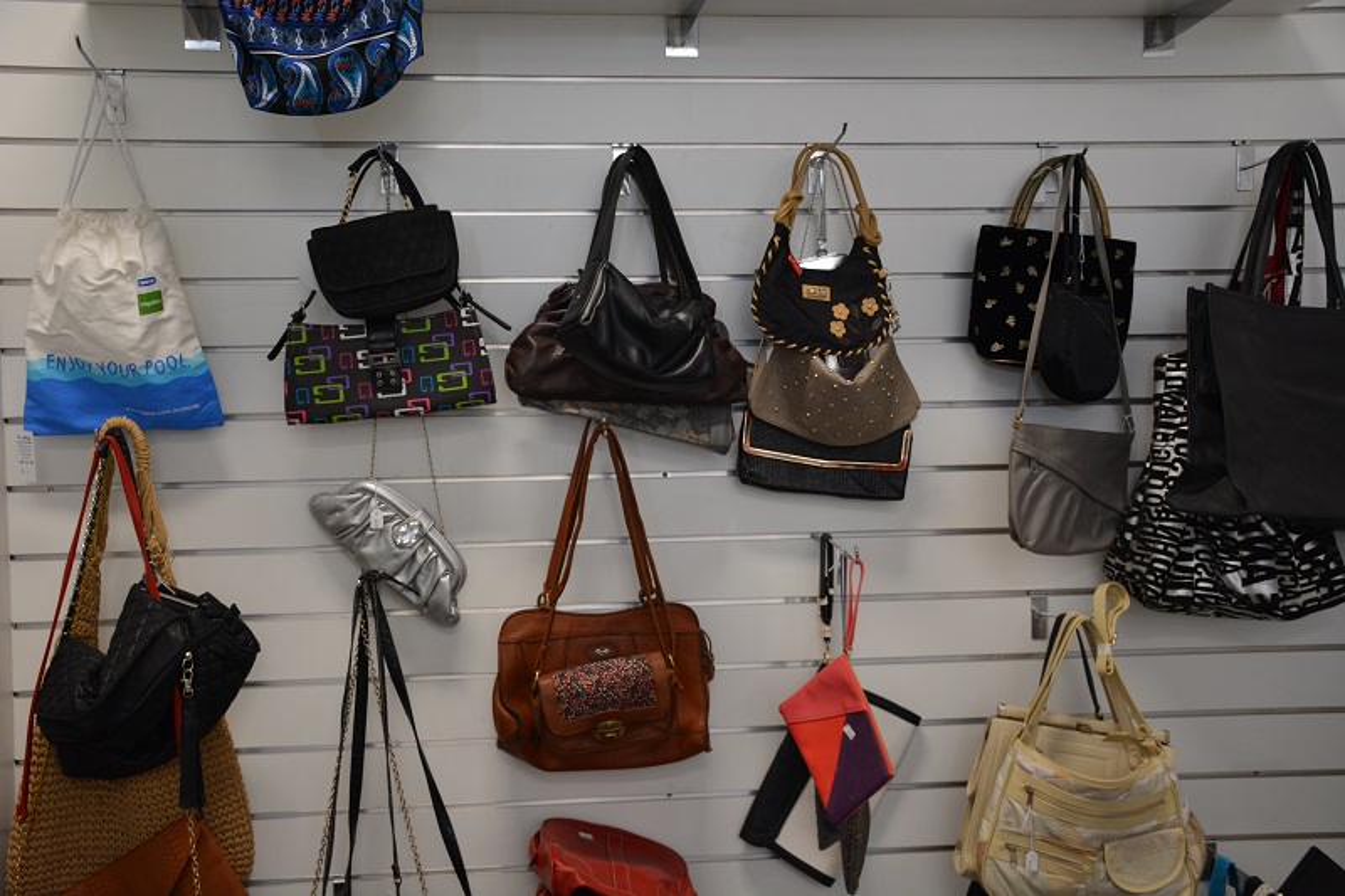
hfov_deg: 47.9
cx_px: 672
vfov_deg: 33.0
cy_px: 448
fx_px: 1513
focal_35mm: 40
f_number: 4
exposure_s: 1/50
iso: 800
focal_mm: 27
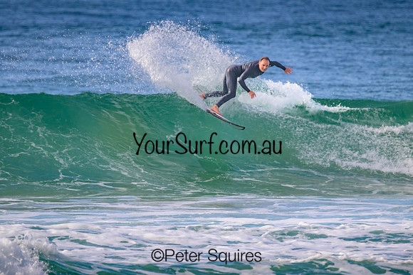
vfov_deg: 1.5
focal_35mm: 900
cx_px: 232
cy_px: 133
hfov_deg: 2.3
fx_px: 10326
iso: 1400
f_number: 11
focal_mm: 800
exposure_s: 1/2000
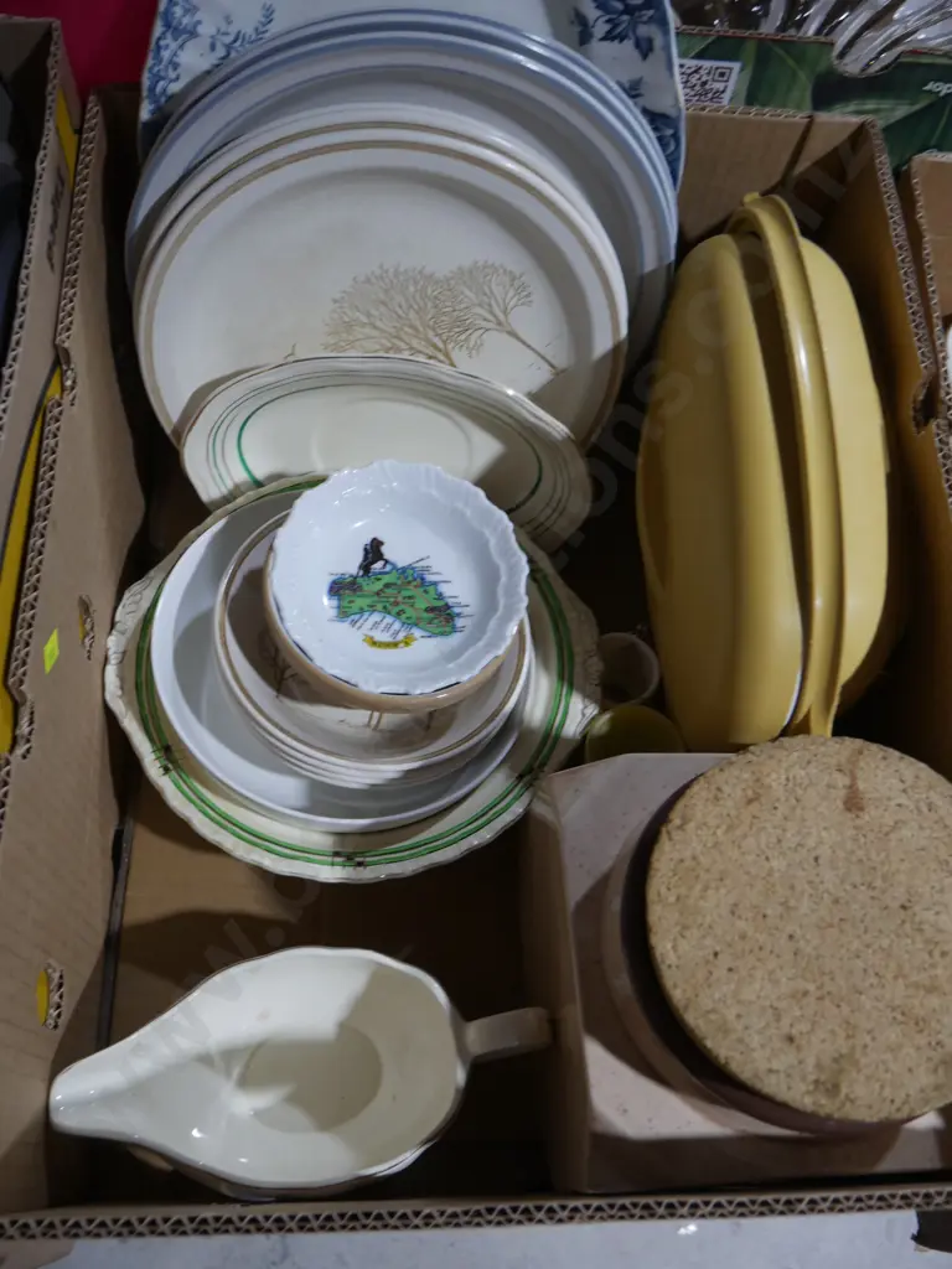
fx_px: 1100
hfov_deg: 46.8
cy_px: 634
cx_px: 476
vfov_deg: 60.0
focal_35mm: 30
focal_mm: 15
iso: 320
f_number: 3.6
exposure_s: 1/60
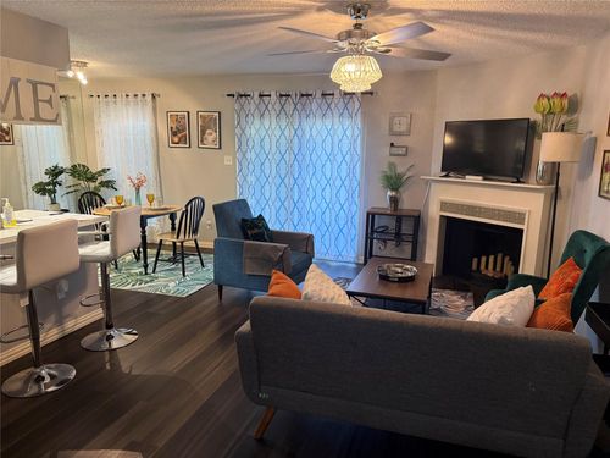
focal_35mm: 24
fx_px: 423
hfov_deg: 71.6
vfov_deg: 56.8
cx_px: 305
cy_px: 229
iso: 320
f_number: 1.78
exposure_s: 1/60
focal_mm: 6.76
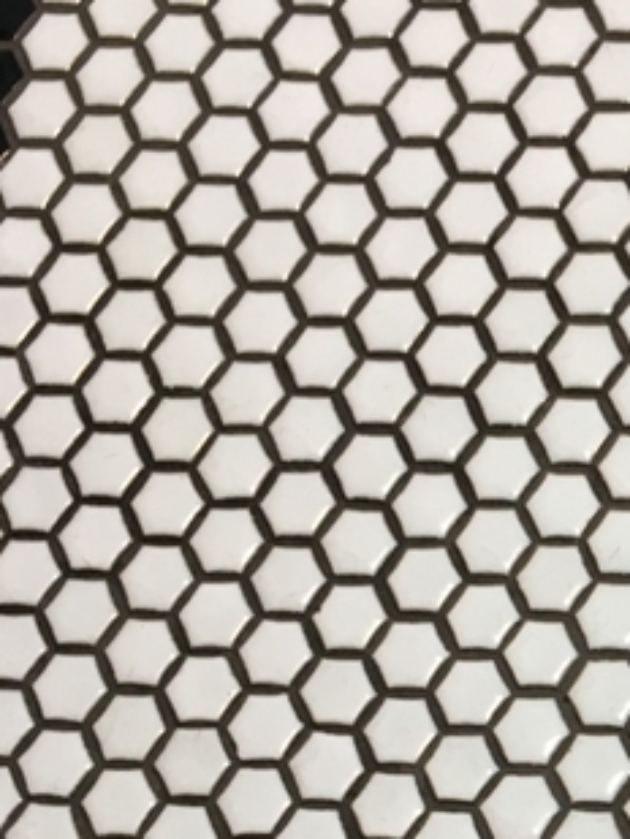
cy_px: 946
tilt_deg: -75.6
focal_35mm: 100
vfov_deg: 18.8
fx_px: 2425
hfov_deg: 13.6
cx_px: 1056
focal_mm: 4.15
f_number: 2.2
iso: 32
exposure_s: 1/40
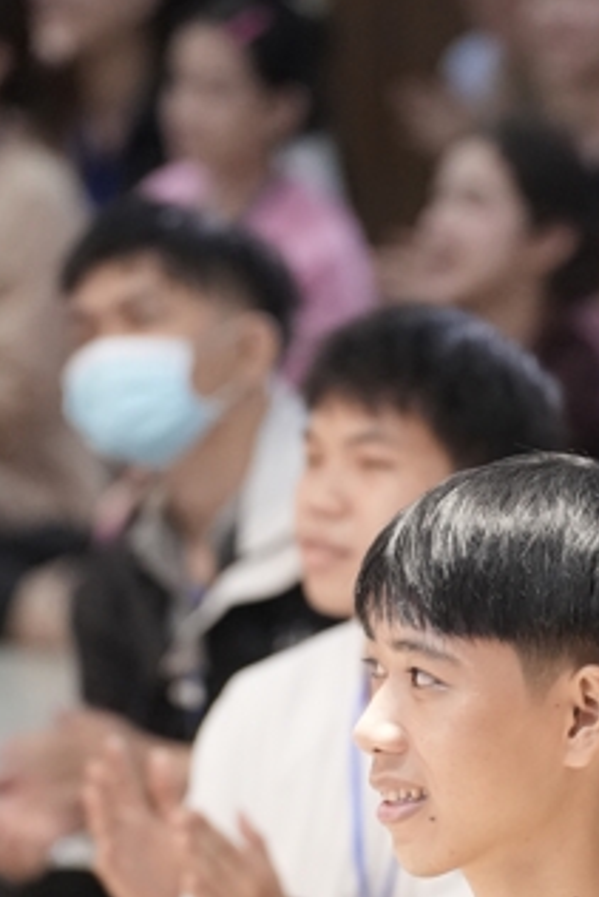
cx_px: 412
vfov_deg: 4.4
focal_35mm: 463
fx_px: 11542
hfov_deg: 3.0
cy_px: 930
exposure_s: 1/160
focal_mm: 150
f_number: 2.8
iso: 5000
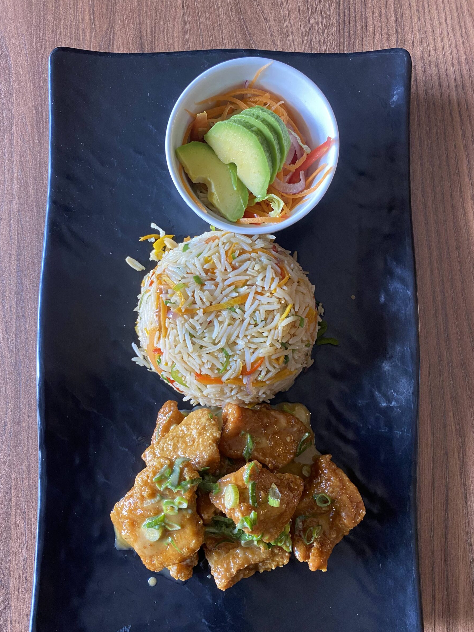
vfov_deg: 63.4
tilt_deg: -86.2
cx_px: 219
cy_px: 338
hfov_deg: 49.7
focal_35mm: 28
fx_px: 511
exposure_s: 1/50
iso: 200
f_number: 1.8
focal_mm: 4.25
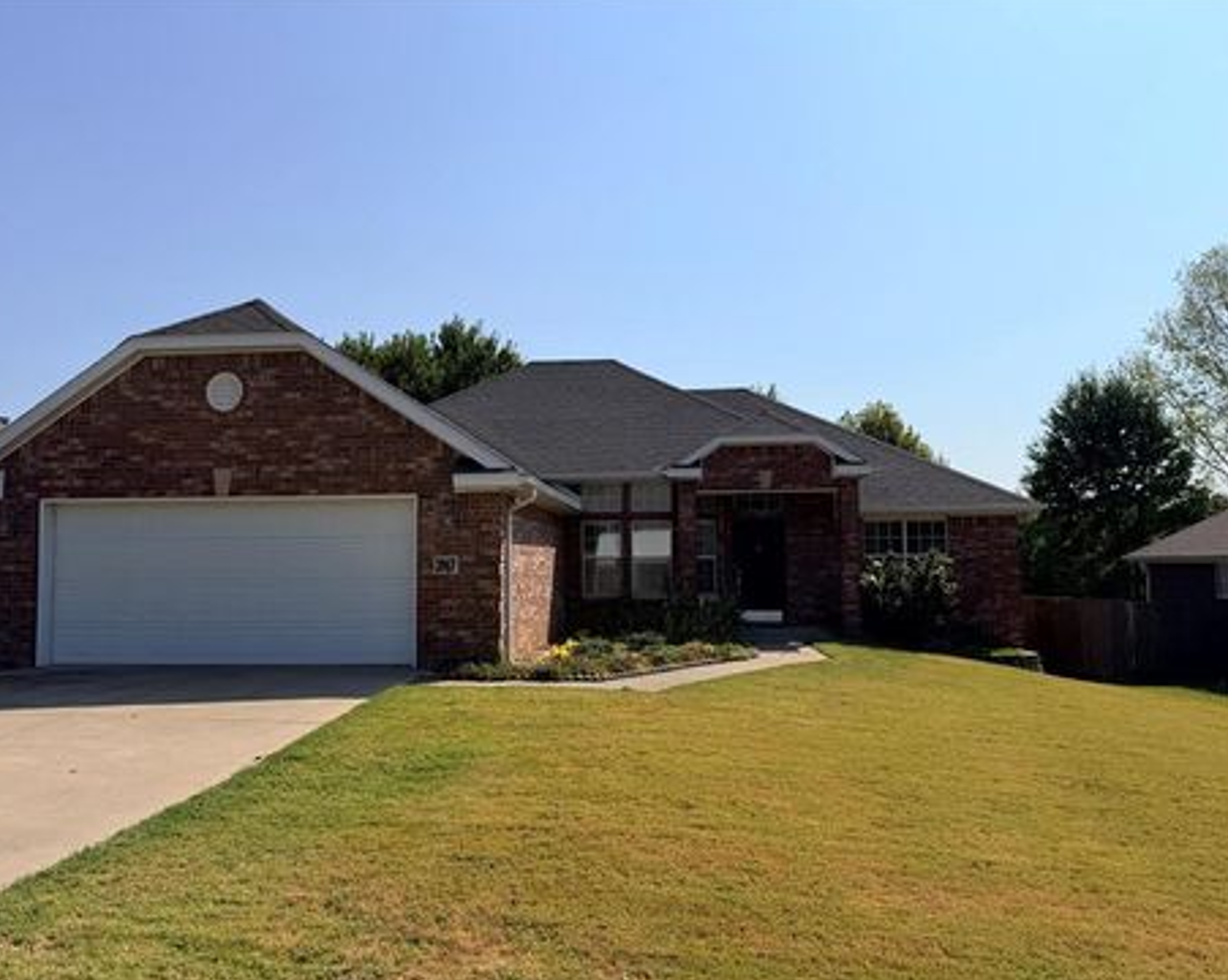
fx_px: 944
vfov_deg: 54.9
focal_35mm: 26
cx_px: 564
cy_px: 500
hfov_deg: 66.0
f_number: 1.78
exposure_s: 1/11905
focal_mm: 6.76
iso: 80
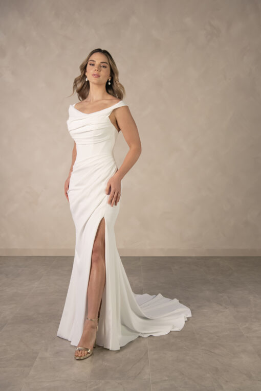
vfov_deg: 50.7
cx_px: 130
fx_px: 413
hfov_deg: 35.1
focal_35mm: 38
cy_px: 196
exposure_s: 1/200
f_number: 6.3
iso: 1600
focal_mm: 38
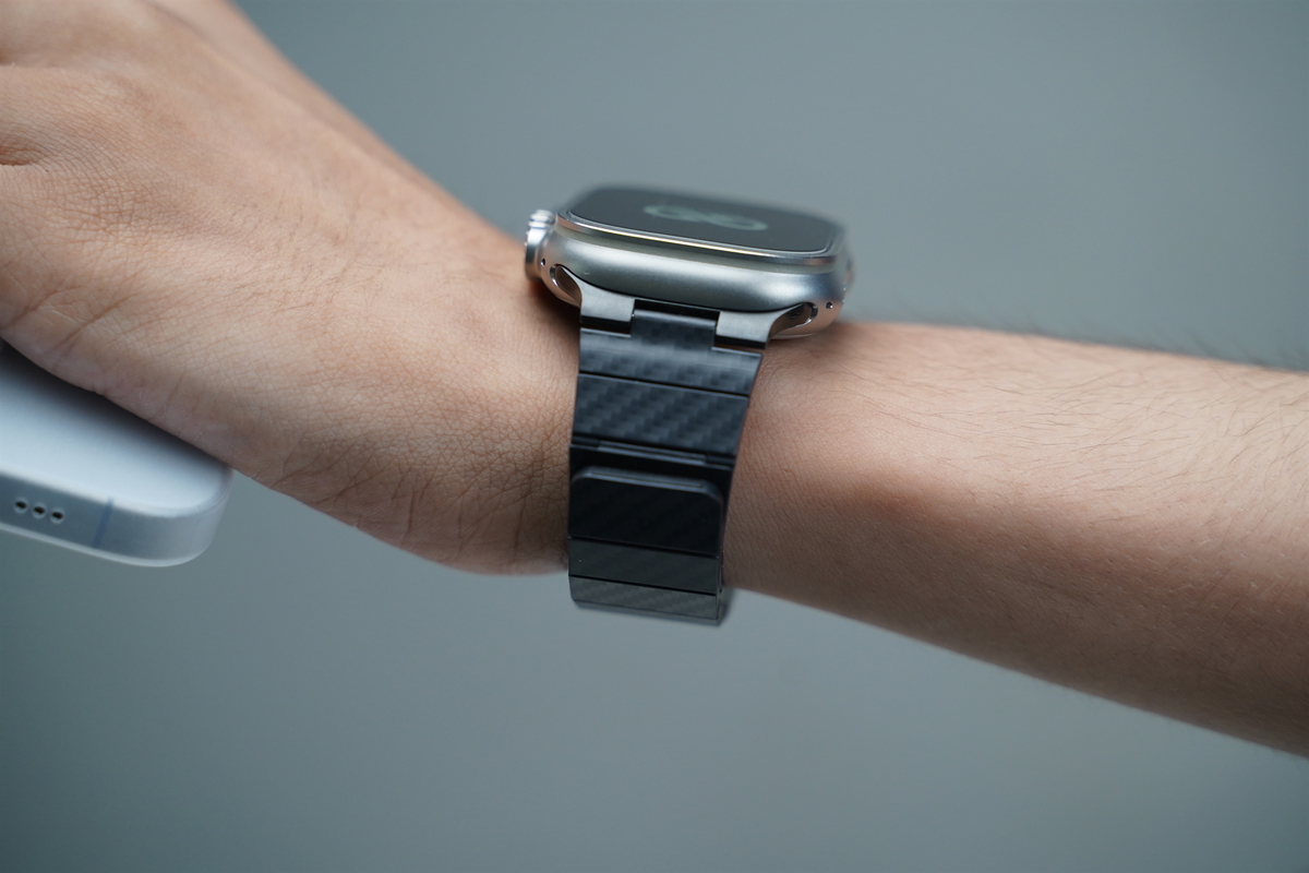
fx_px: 2727
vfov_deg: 18.2
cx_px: 654
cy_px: 436
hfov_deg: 27.0
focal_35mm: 75
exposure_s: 1/80
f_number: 4
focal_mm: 75
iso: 1000
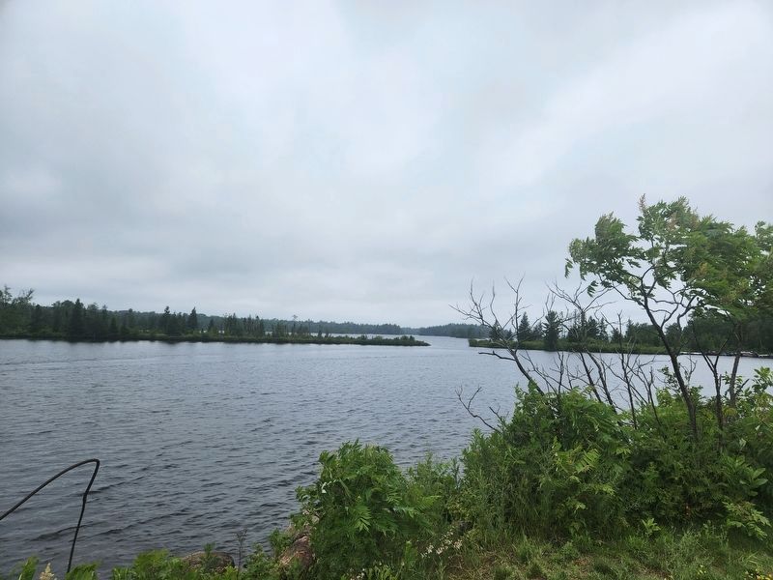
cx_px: 386
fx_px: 514
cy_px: 290
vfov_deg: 58.9
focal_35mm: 23
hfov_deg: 73.9
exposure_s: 1/1376
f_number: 1.8
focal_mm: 5.4
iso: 20
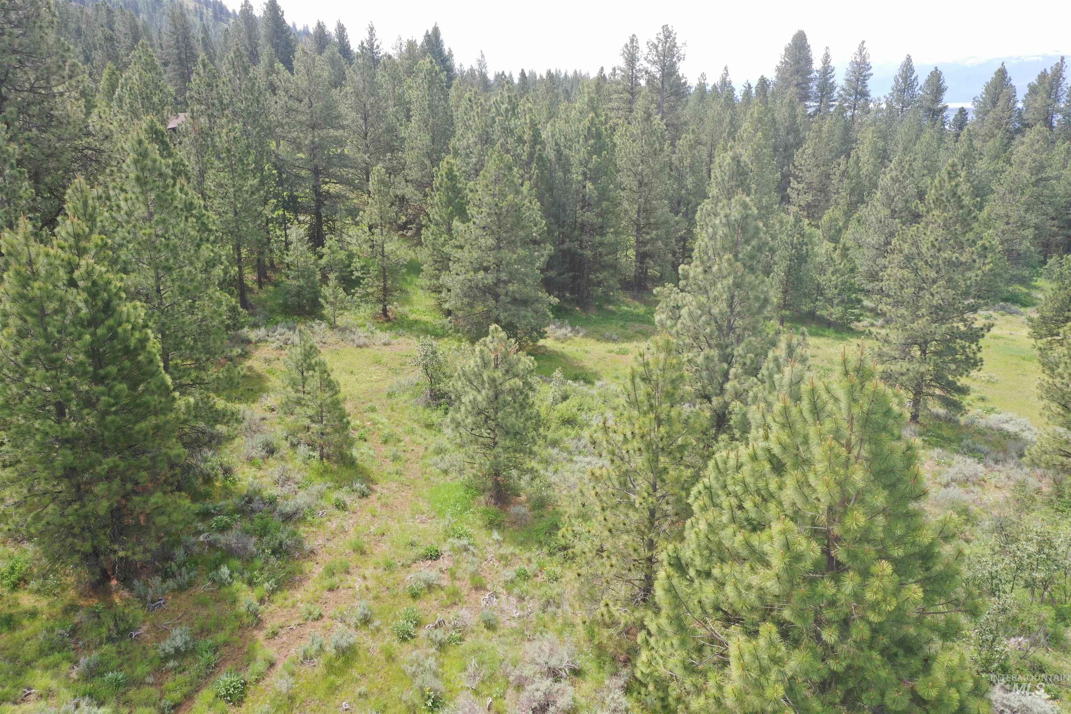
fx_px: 833
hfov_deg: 65.5
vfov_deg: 46.4
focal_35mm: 28
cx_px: 536
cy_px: 357
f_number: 8
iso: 100
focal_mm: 10.26
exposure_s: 1/80
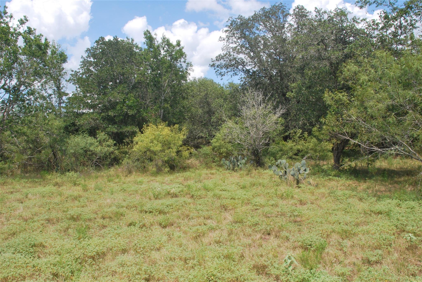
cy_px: 141
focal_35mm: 33
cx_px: 211
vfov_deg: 40.1
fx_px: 387
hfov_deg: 57.2
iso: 400
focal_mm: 22
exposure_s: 1/200
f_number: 14
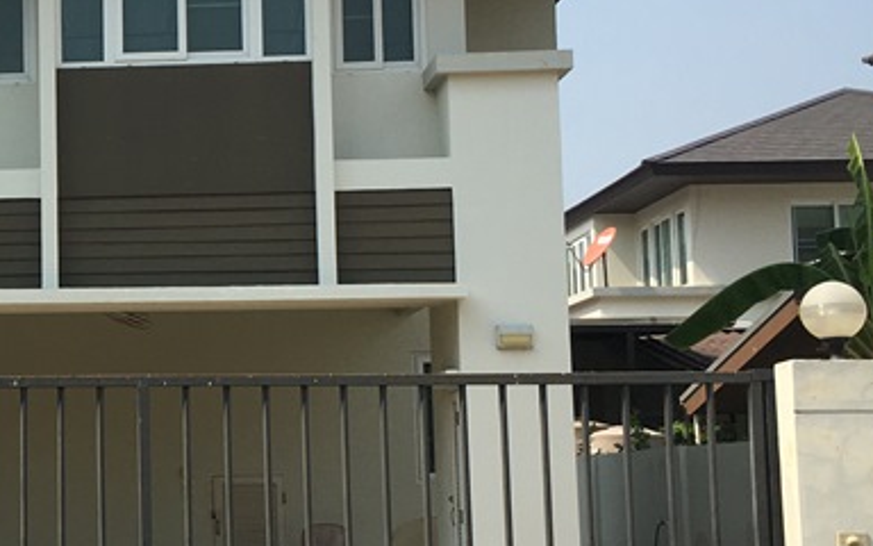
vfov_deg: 15.9
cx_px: -148
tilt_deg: +7.5
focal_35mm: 82
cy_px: 264
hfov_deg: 23.3
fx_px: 1951
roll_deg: +0.3
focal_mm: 4.15
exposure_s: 1/1637
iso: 25
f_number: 2.2
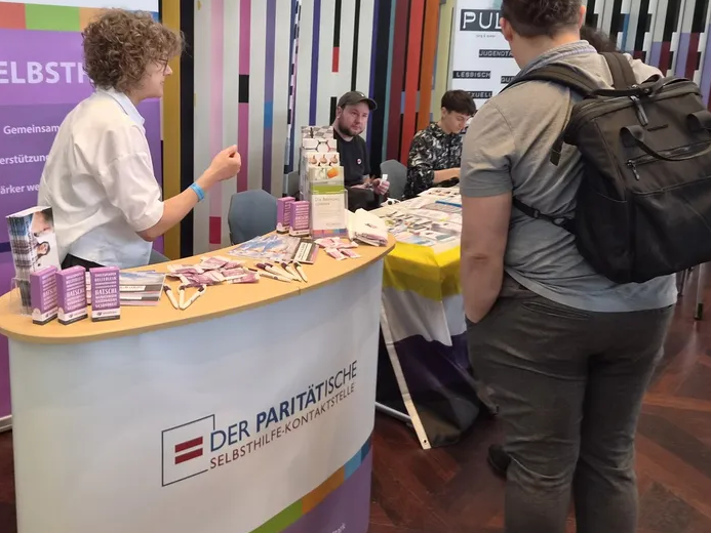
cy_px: 211
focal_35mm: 34
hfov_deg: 53.3
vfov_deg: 41.6
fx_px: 698
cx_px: 262
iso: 320
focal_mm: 5.4
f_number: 1.8
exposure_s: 1/100
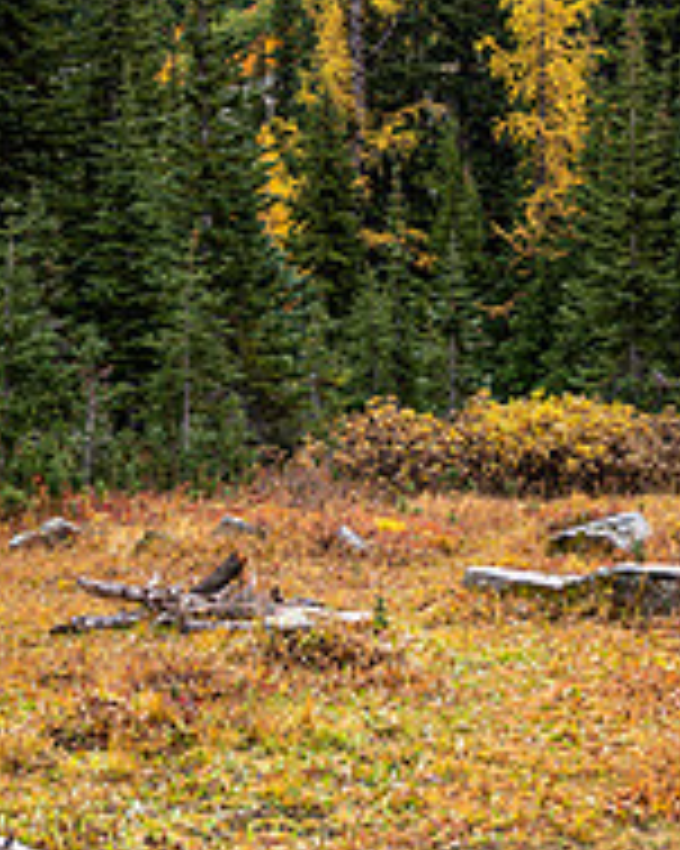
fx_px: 2140
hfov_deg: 17.9
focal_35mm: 85
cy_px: 198
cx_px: 540
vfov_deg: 22.3
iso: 100
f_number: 2.8
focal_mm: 38
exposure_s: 1/800
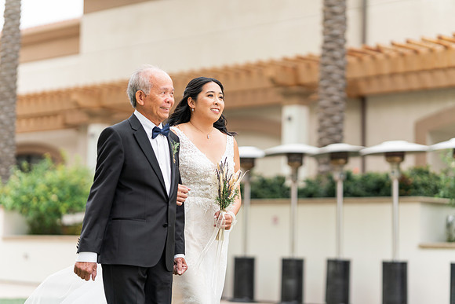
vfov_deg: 16.1
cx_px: 228
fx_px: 1075
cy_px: 152
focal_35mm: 85
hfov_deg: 23.9
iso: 160
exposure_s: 1/2000
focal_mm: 85
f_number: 1.6
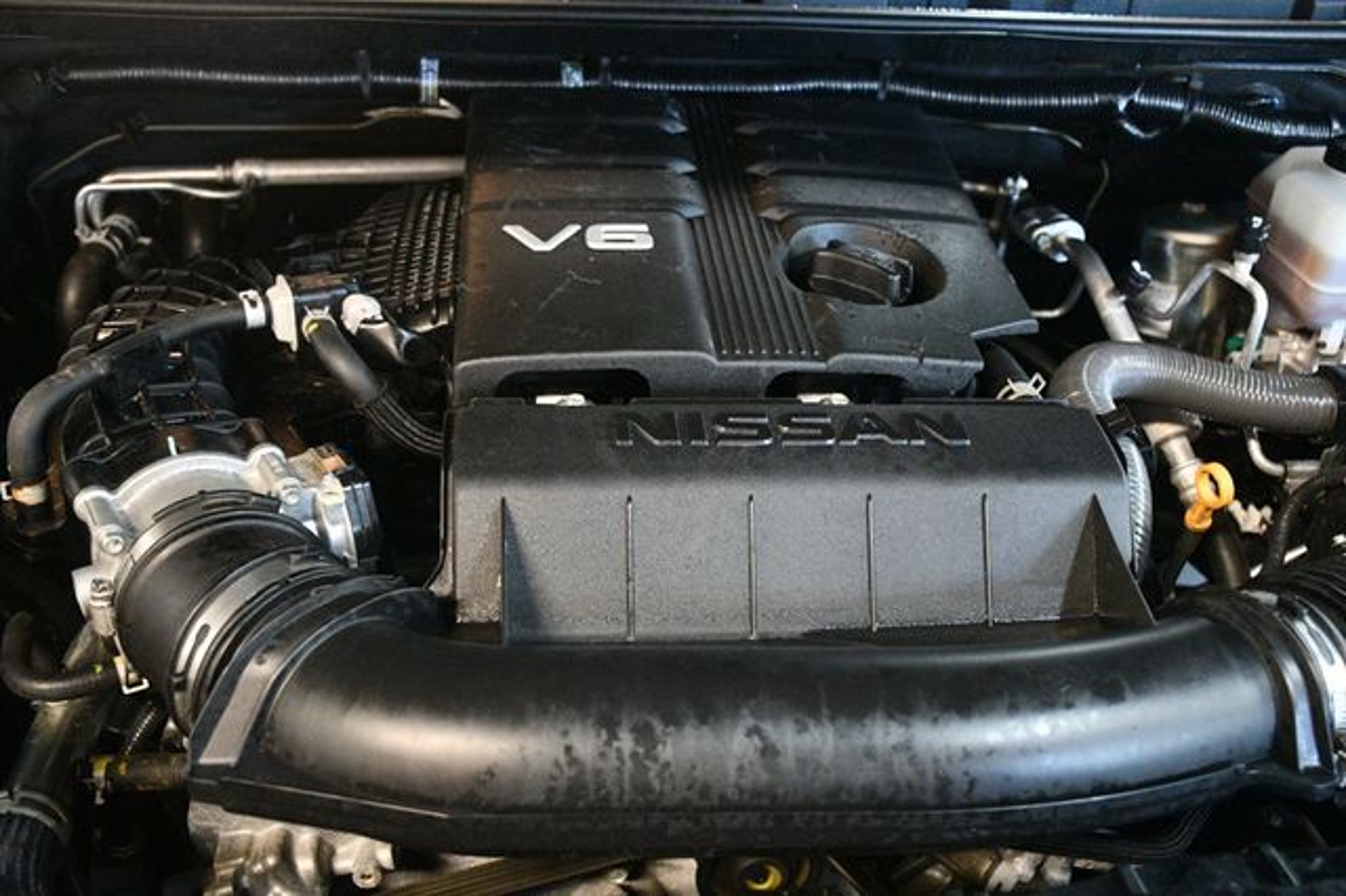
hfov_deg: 53.2
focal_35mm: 36
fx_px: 1345
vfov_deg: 36.8
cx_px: 673
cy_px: 448
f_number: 3.8
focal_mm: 24
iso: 6400
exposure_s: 1/60
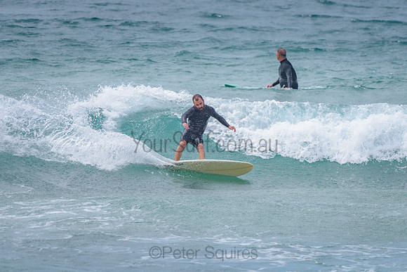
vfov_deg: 2.2
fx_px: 6931
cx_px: 186
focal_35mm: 613
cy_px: 138
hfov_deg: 3.4
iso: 140
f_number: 5.6
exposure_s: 1/1600
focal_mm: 500
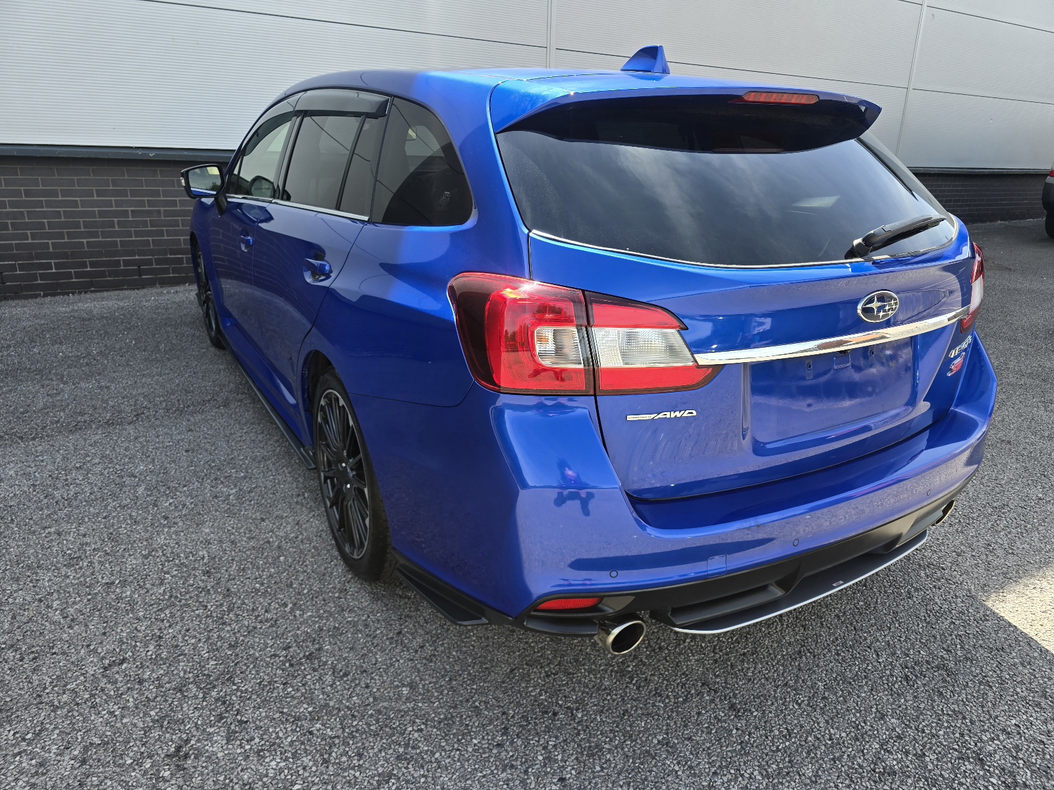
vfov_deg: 58.9
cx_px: 527
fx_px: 700
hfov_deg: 73.9
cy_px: 395
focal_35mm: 23
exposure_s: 1/182
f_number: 1.7
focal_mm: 6.3
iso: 16
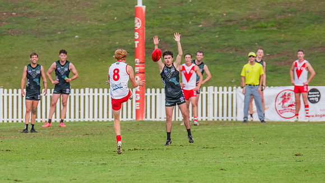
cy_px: 87
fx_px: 5588
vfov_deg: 1.9
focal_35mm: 649
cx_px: 119
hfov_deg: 3.3
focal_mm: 420
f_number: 6.3
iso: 800
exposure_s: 1/1600
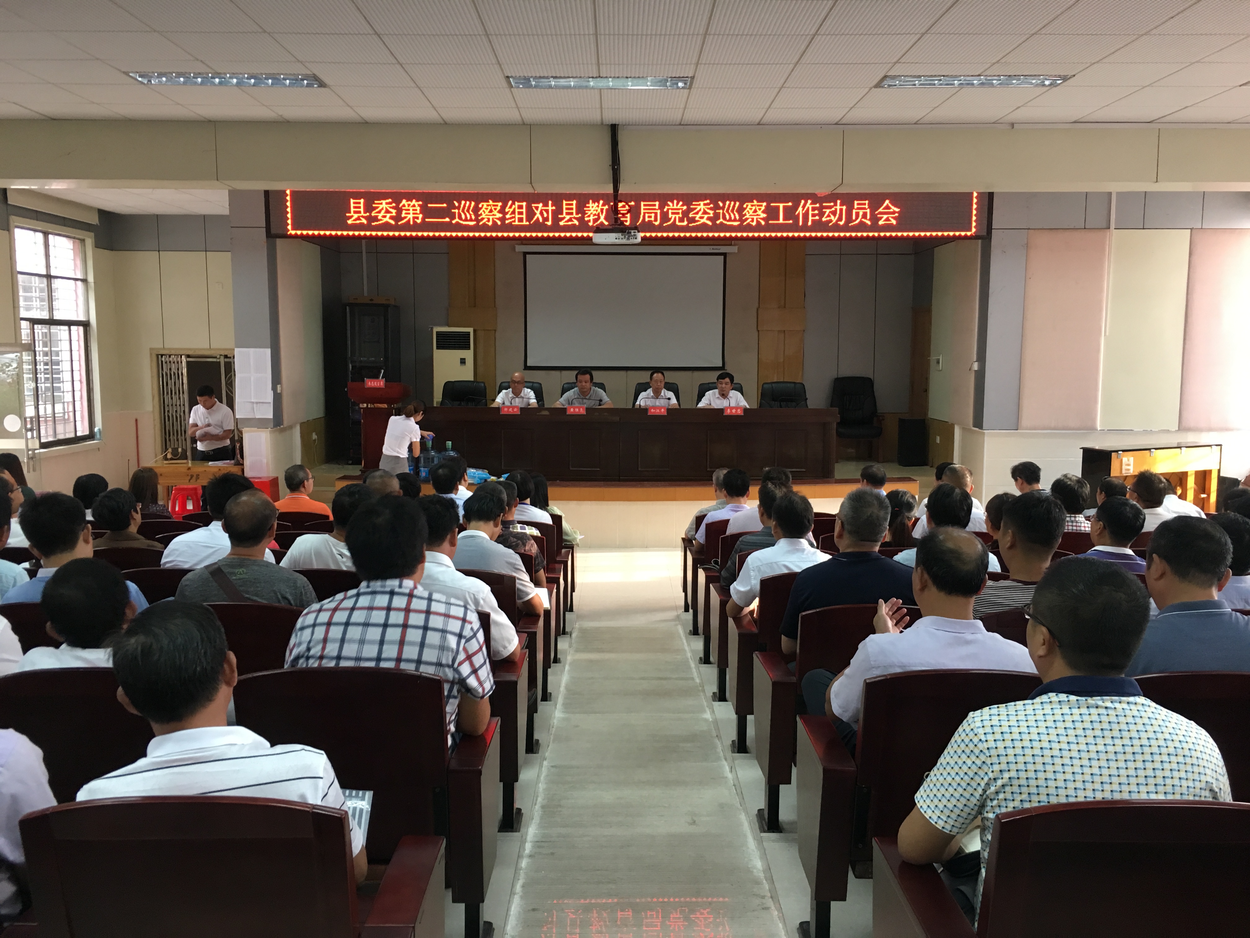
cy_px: 469
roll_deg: -0.8
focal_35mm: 29
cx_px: 625
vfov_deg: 48.2
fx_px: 1047
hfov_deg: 61.7
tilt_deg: -5.8
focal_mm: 4.15
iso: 125
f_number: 2.2
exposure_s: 1/33
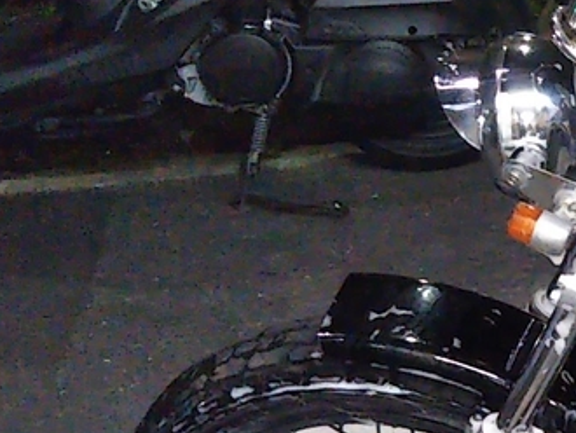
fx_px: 1815
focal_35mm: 109
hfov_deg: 16.3
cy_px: 216
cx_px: 890
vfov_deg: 13.6
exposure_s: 1/23
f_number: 2.2
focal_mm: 4
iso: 836
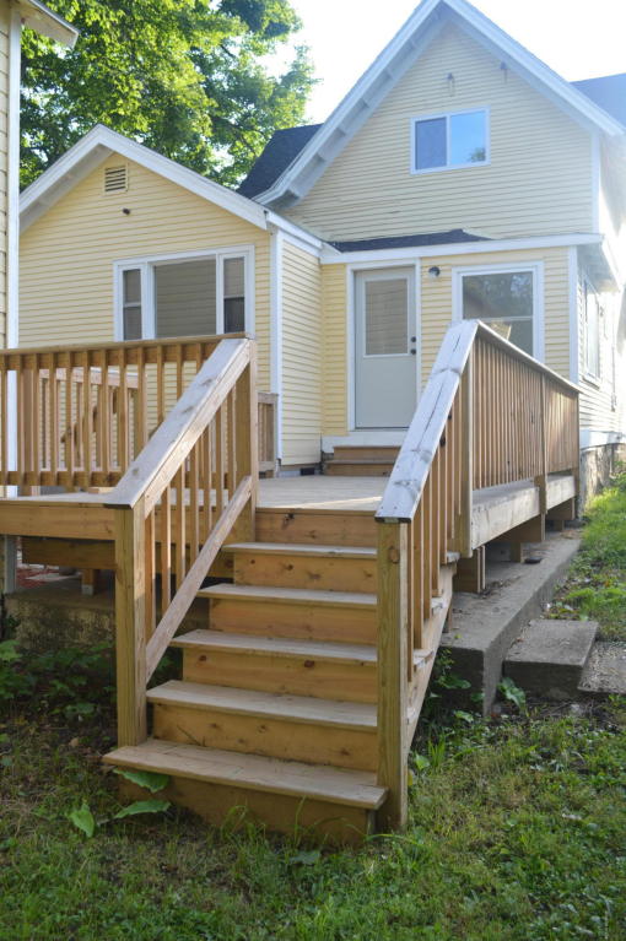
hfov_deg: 39.9
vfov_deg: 57.3
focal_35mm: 33
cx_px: 313
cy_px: 470
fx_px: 862
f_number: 5.6
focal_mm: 22
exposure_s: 1/125
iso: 250
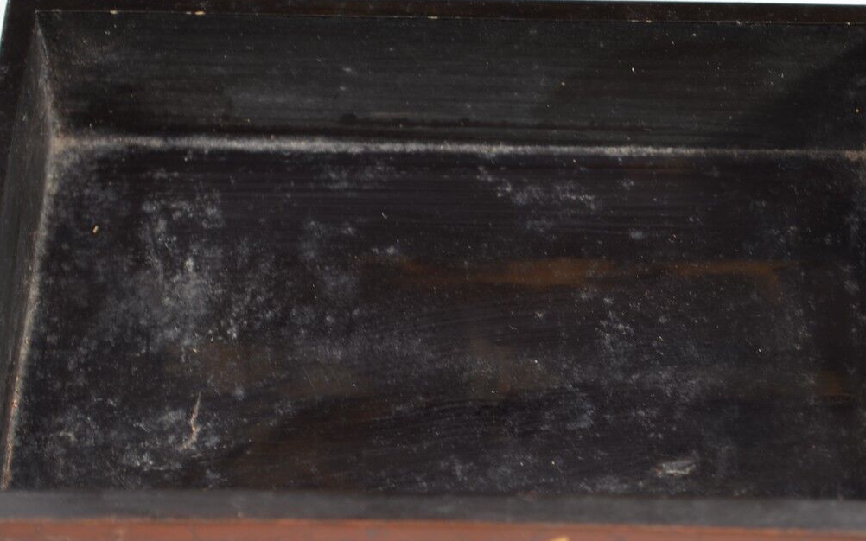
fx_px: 2761
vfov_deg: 11.2
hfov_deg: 17.8
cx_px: 469
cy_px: 327
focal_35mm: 117
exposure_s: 1/13
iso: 100
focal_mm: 48
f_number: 5.6
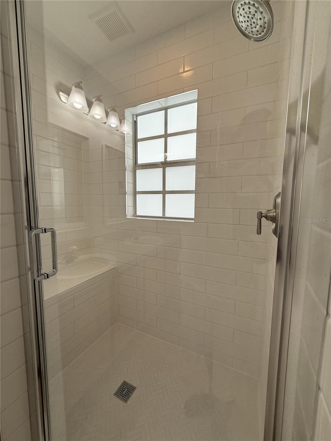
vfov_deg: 102.1
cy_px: 220
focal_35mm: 14
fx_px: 178
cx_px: 166
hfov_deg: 85.7
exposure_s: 1/202
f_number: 2.2
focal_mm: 2.22
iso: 50
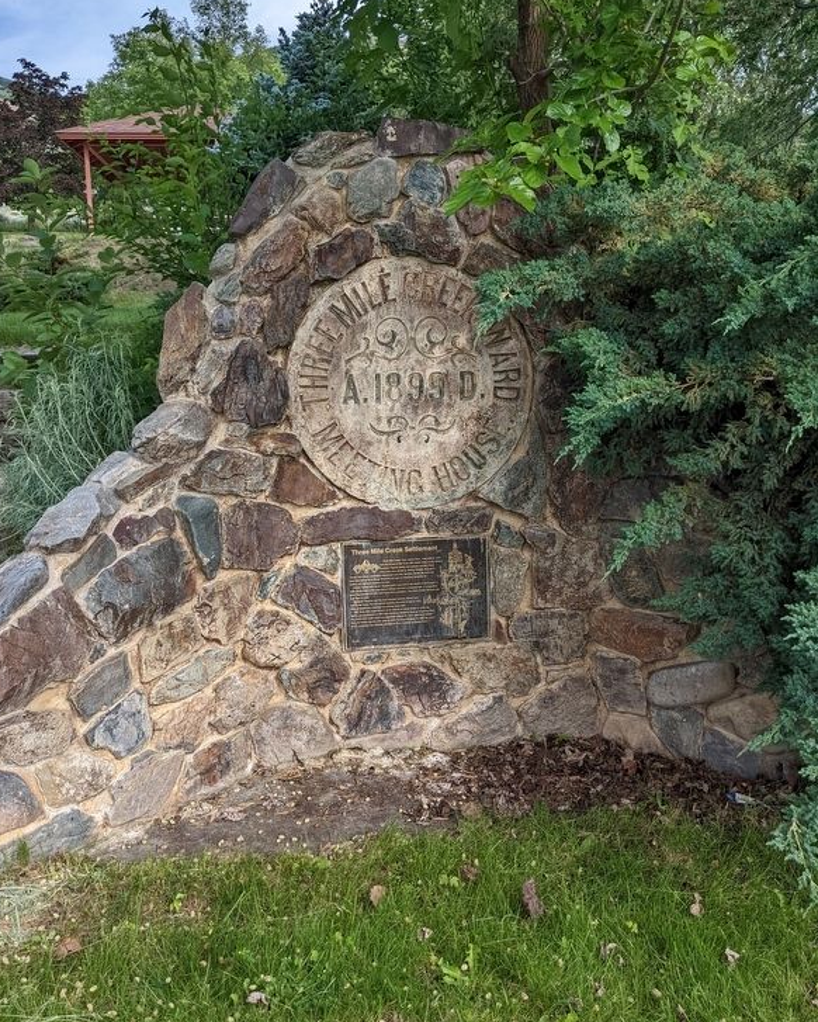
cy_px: 464
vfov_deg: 60.3
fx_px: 877
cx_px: 399
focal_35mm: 29
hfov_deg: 50.0
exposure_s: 1/2597
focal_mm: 4.38
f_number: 1.73
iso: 52
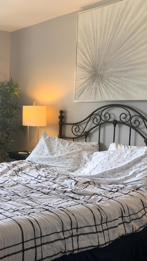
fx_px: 298
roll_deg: -1.7
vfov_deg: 47.4
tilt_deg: -4.8
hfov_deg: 25.8
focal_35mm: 43
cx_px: -11
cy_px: 129
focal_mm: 3
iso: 40
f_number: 1.8
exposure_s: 1/60
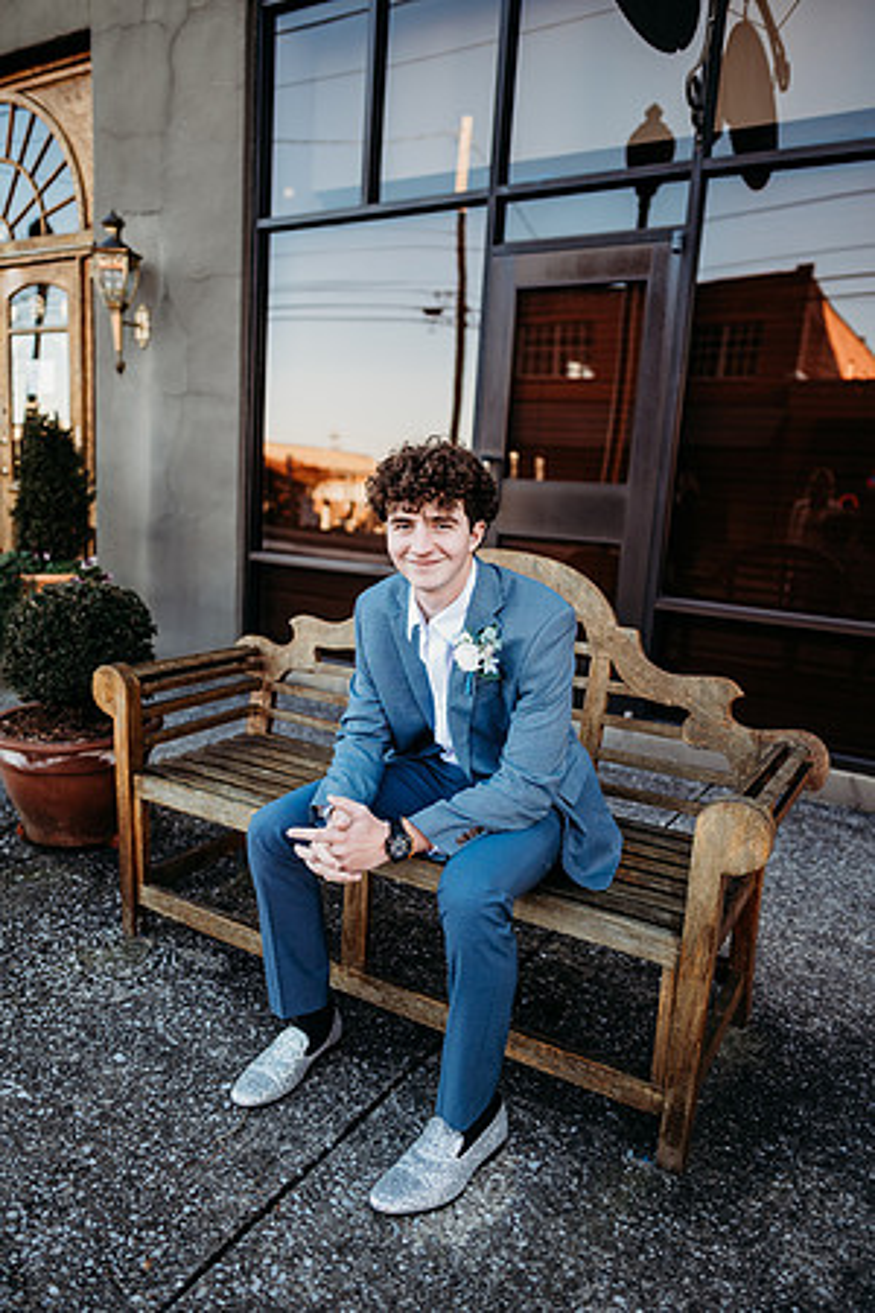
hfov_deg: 53.1
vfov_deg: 73.7
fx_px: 875
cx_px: 438
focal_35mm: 24
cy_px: 656
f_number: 2
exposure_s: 1/320
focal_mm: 24
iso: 160
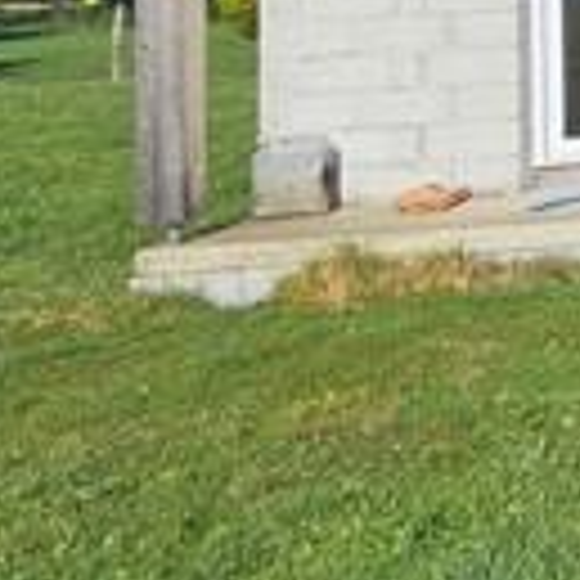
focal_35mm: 71
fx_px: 1346
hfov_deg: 15.5
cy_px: -153
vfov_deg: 22.1
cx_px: 1335
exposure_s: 1/2897
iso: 50
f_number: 2.2
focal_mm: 2.2
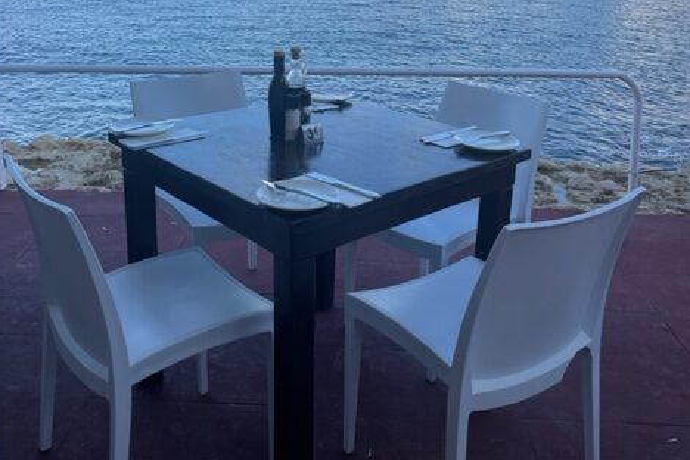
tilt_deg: -13.3
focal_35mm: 37
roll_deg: -0.4
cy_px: 109
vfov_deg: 35.1
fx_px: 709
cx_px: 341
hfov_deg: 51.9
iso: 32
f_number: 1.6
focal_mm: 4.2
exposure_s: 1/2353
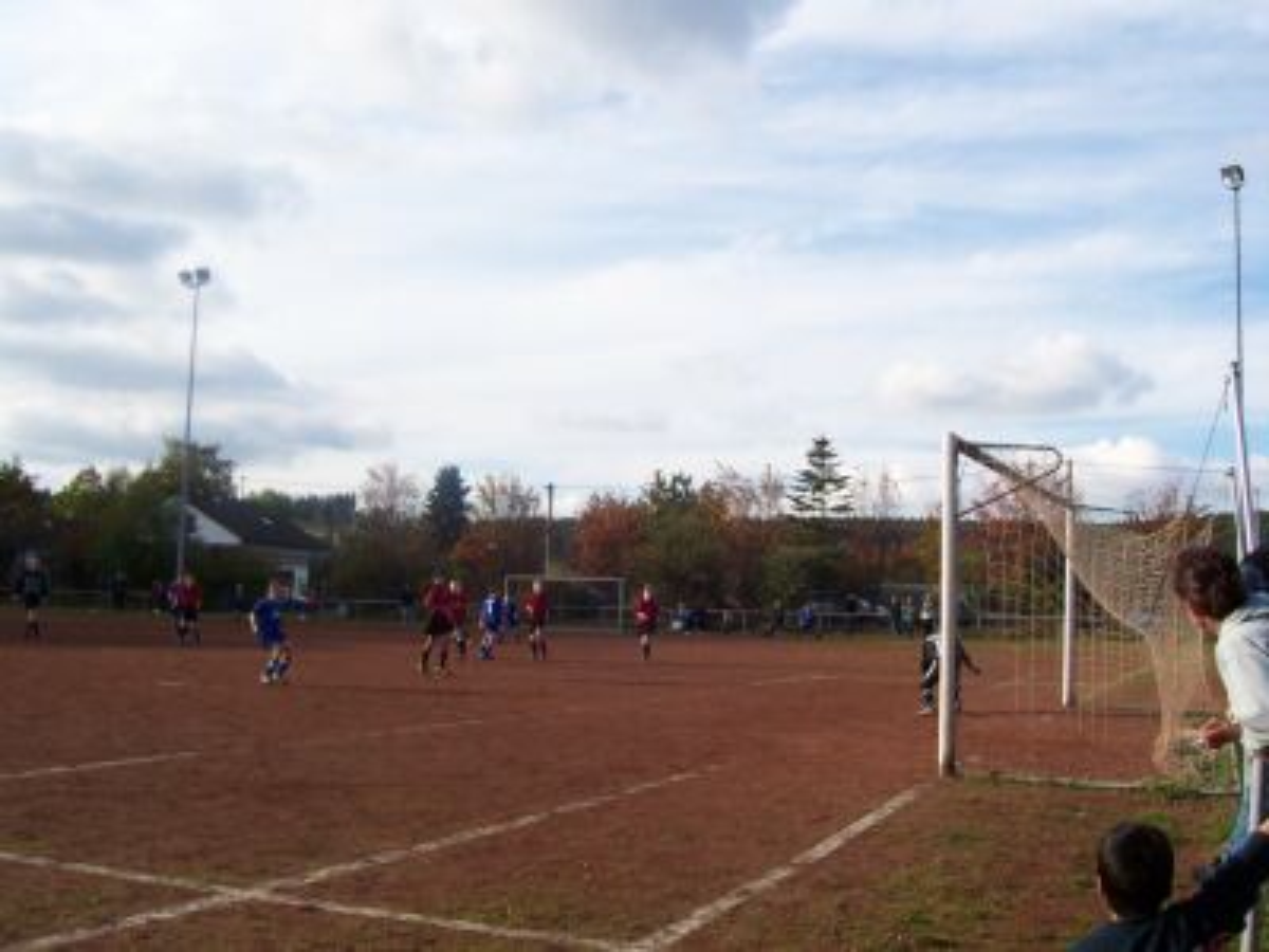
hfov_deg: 50.1
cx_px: 634
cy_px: 476
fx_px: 1356
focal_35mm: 37
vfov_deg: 38.7
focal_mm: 5.6
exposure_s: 1/350
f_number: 5.6
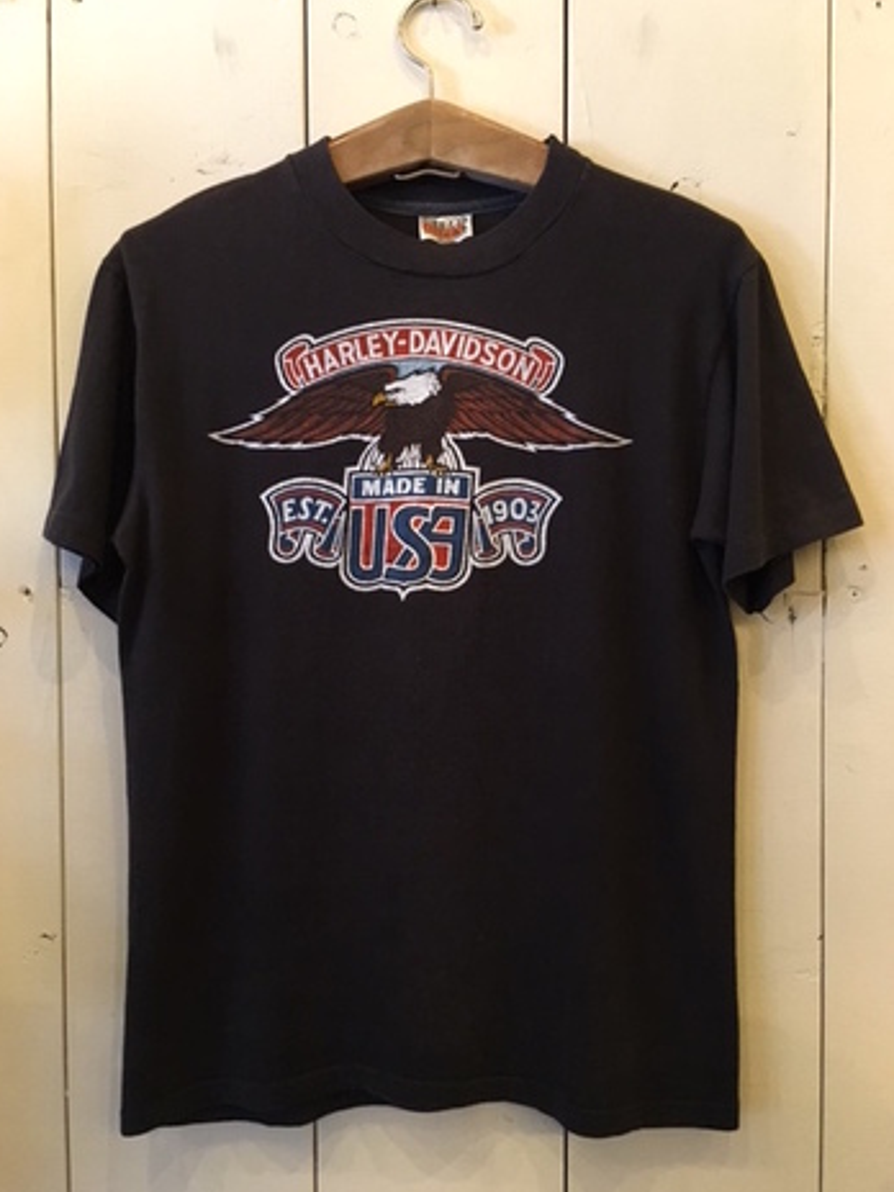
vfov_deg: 60.0
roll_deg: +0.0
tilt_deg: -1.7
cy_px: 593
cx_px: 444
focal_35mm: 30
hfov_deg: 46.8
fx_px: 1033
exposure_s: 1/30
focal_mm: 4.15
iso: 200
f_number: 2.2
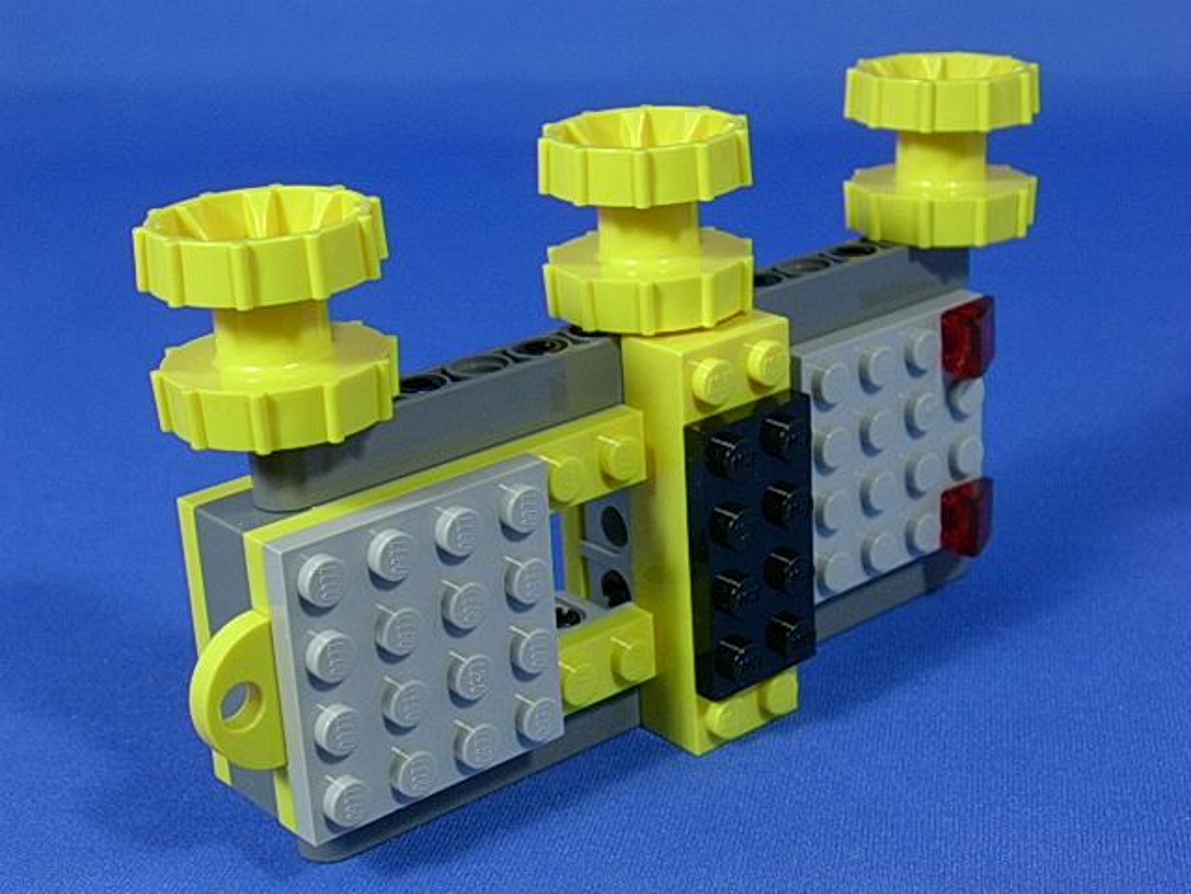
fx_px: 2064
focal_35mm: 60
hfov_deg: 32.2
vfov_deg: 24.4
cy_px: 447
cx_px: 596
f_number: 3.4
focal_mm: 9
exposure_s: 1/14.6
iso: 70
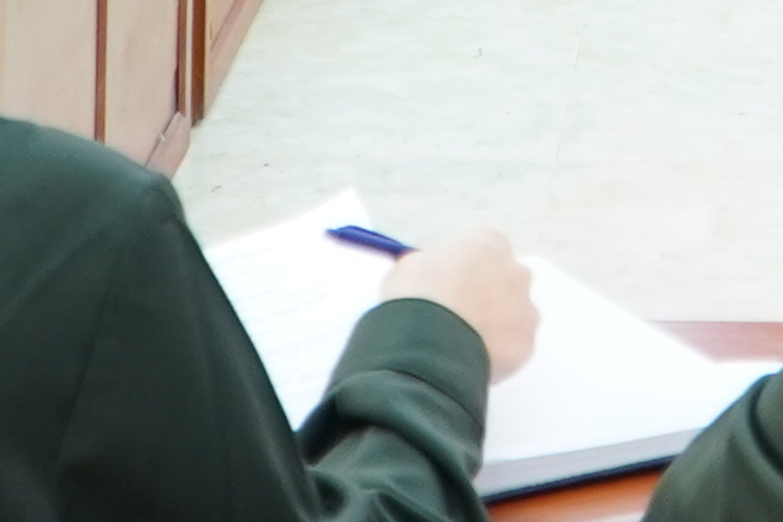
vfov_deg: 7.9
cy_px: -642
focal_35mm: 163
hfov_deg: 12.3
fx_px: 3546
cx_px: 939
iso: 640
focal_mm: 18
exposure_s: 1/30
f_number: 4
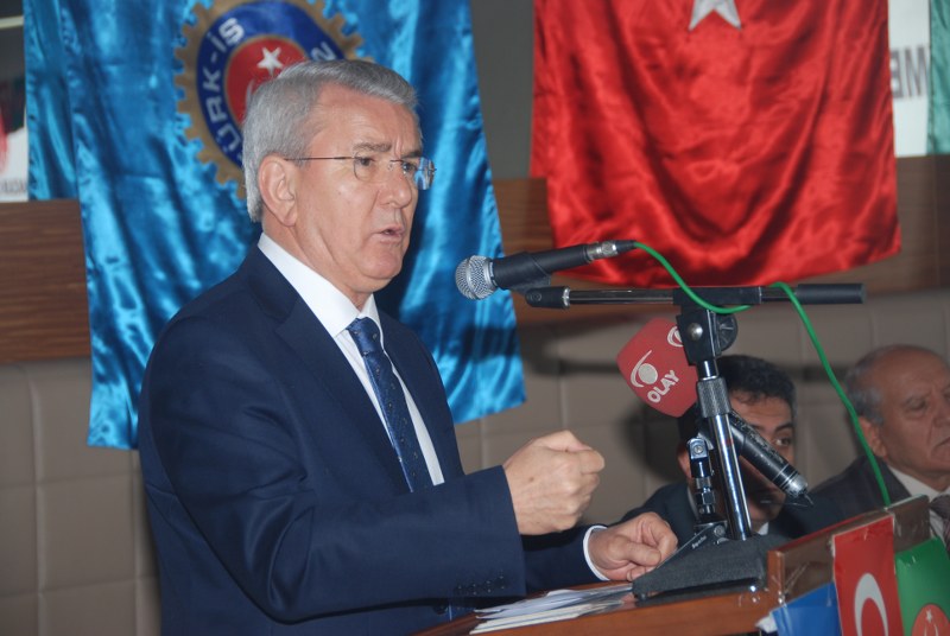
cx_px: 475
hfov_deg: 17.0
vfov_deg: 11.5
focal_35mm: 120
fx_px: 3171
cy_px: 318
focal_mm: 80
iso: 200
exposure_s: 1/60
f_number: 5.3
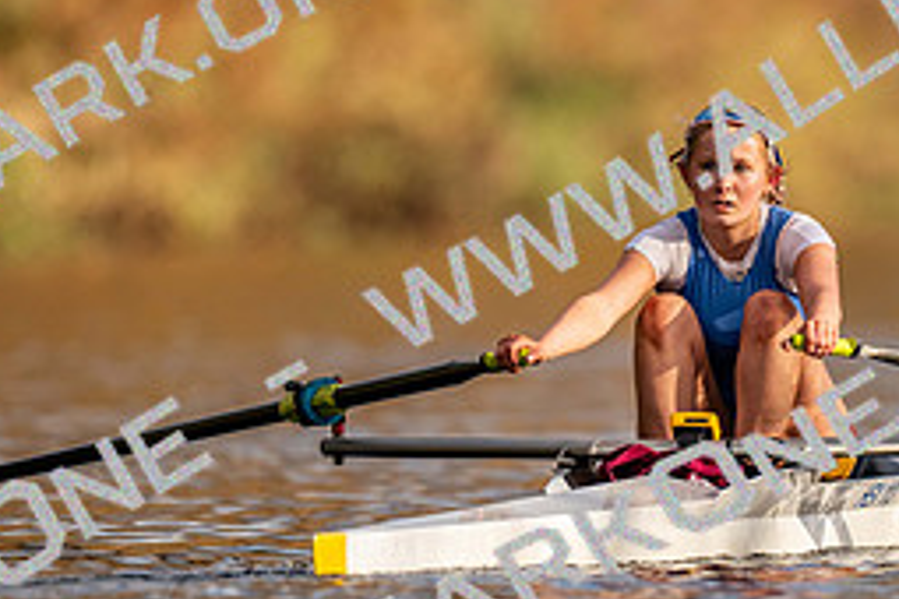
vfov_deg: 1.0
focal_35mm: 1365
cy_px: 358
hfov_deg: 1.5
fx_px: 34084
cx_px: 800
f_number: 4
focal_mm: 600
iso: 360
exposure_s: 1/2500
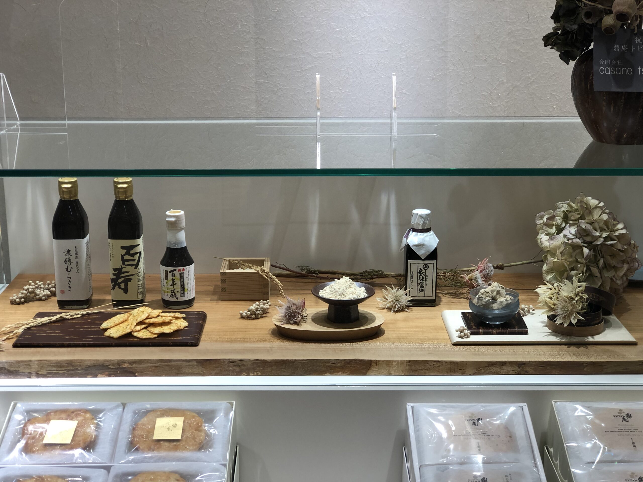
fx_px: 1059
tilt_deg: -16.1
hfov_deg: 33.8
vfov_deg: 25.7
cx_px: 322
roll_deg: +0.4
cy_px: 241
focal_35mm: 57
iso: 25
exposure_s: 1/50
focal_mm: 6.6
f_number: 2.8
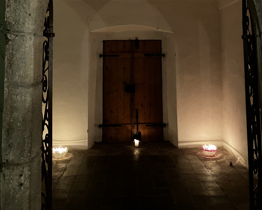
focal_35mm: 37
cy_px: 36
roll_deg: +0.7
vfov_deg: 38.3
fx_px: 287
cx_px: 131
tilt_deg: +4.8
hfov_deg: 49.1
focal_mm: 3.99
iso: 640
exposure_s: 1/17
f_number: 1.8
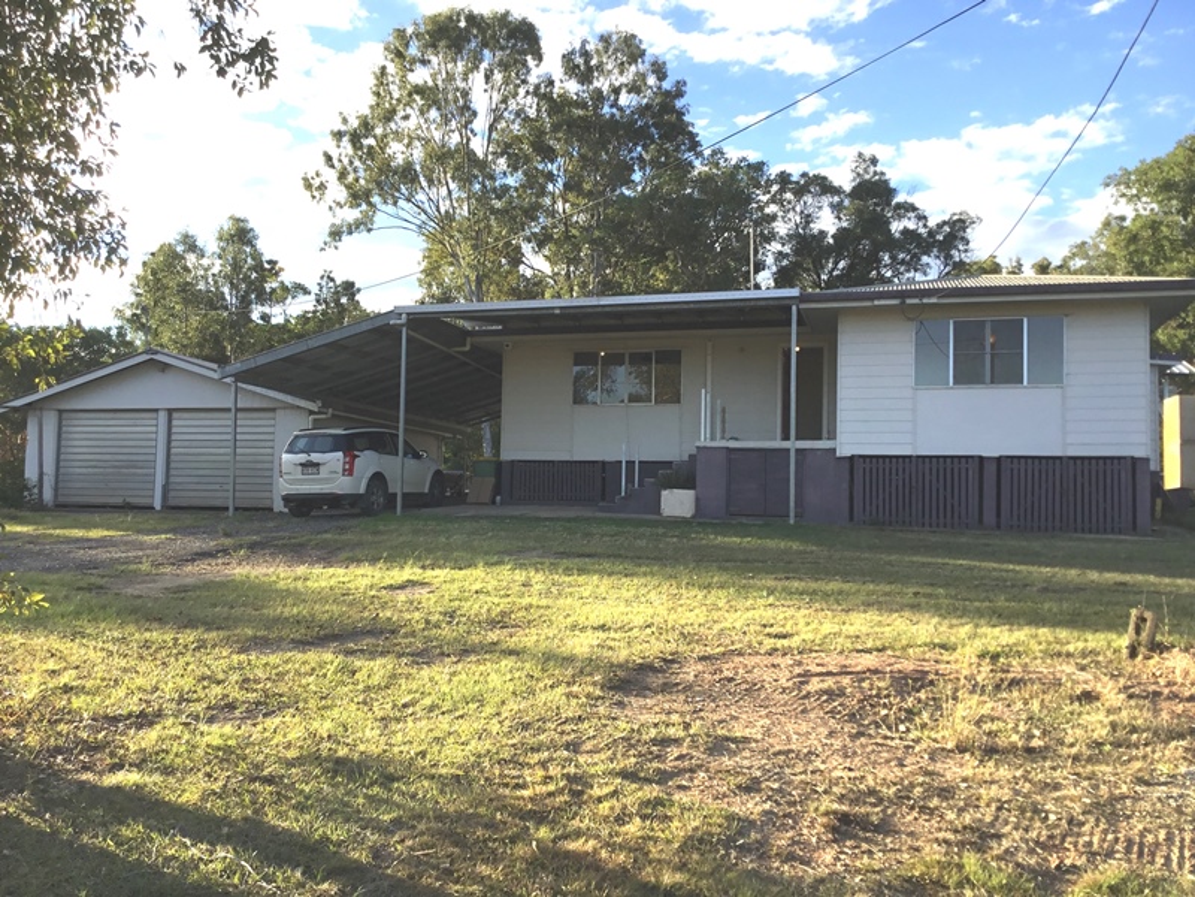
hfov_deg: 58.4
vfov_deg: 45.4
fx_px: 1070
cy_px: 448
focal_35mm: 31
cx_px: 598
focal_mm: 3.3
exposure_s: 1/512
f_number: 2.4
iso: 25
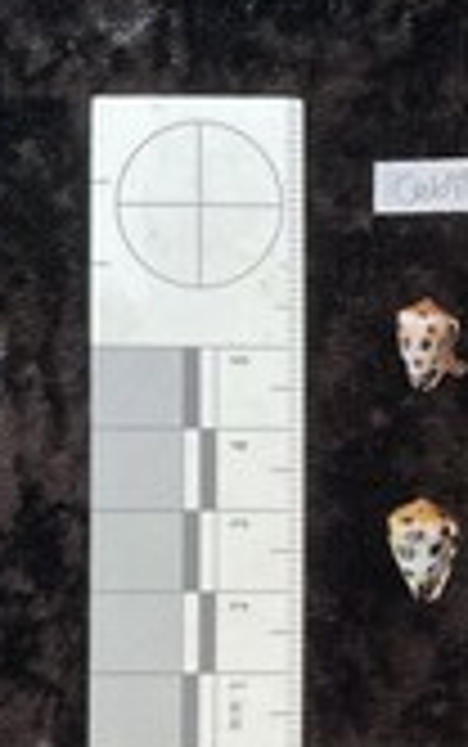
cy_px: 529
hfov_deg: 18.8
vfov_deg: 31.1
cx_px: 580
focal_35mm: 65
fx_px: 1324
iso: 125
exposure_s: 1/50
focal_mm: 3
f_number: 1.8
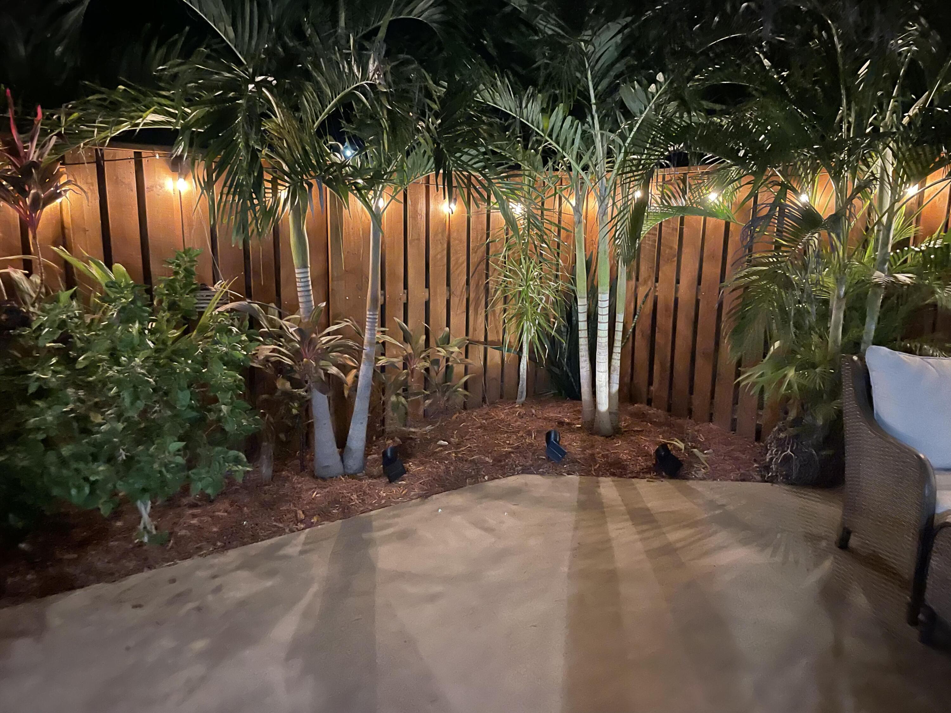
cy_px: 356
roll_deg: -0.1
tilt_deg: -11.6
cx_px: 476
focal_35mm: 26
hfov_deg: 67.3
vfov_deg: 53.1
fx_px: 714
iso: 1000
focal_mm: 4.2
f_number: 1.6
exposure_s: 1/15
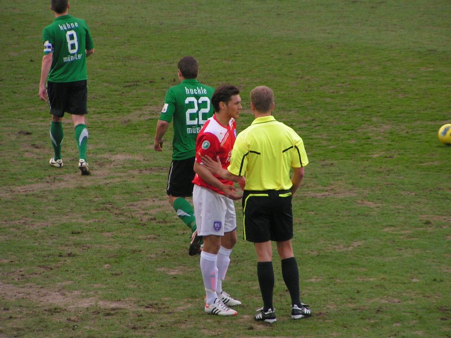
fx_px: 3374
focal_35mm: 259
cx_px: 226
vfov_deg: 5.7
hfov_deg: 7.6
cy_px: 169
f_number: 3.5
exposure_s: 1/250
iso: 200
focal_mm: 39.6
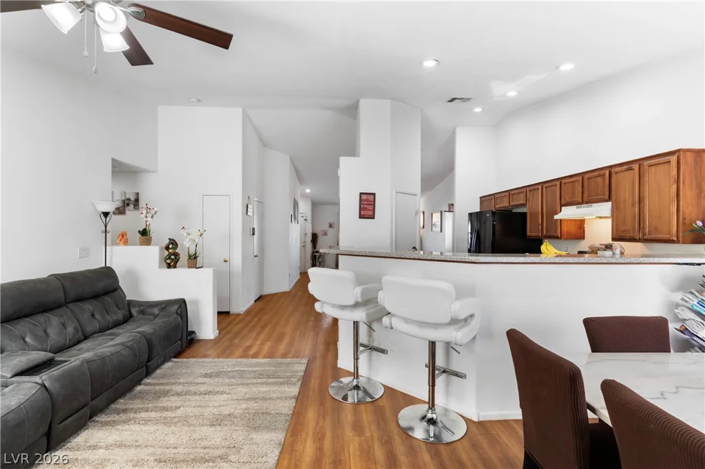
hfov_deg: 93.3
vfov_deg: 70.4
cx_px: 352
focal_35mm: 17
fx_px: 333
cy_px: 234
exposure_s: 1/125
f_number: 8
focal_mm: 17
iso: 400
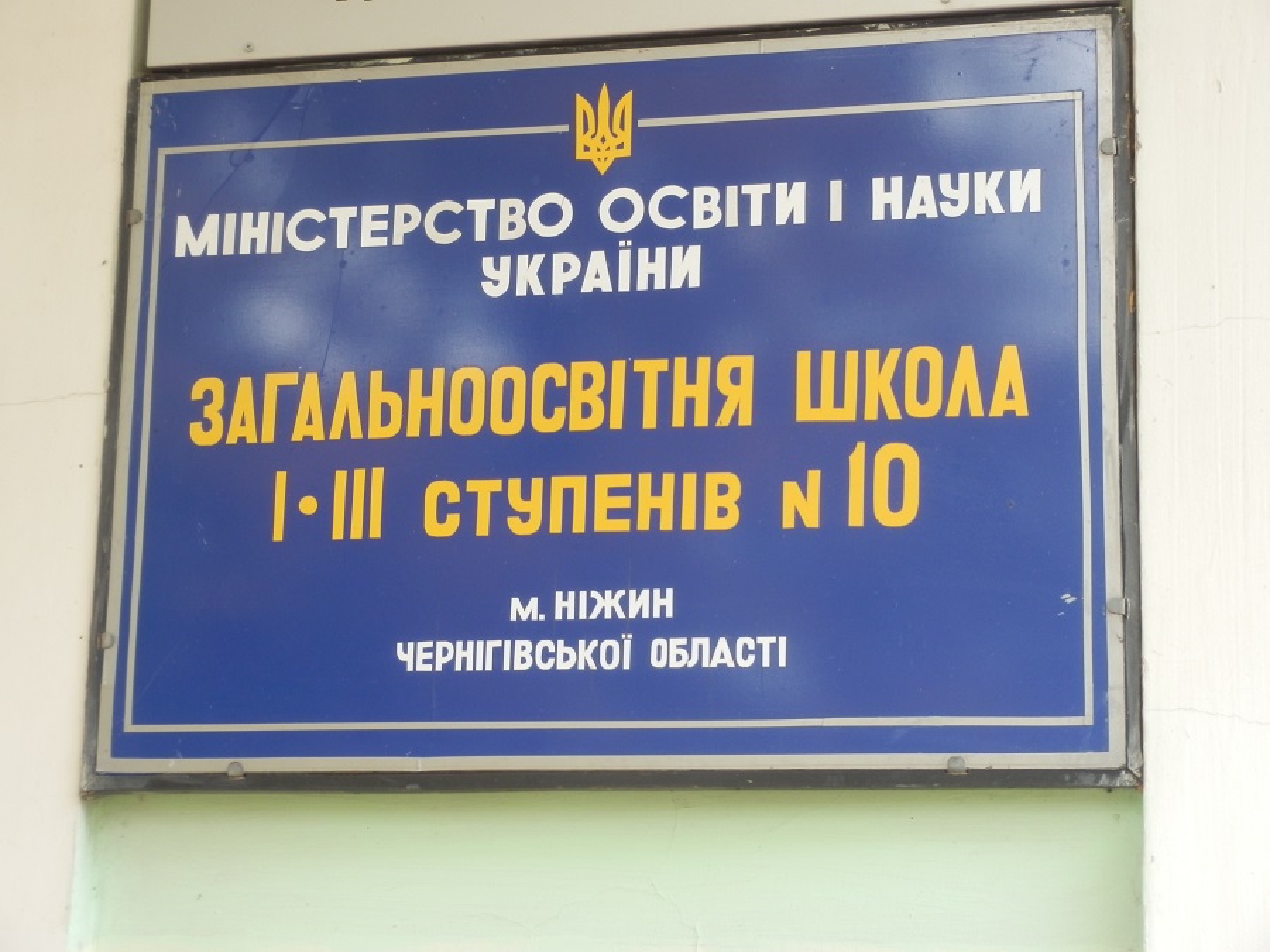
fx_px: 2825
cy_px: 476
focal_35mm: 77
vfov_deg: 19.1
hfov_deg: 25.3
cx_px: 635
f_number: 4.9
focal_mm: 13.8
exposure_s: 1/10
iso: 200
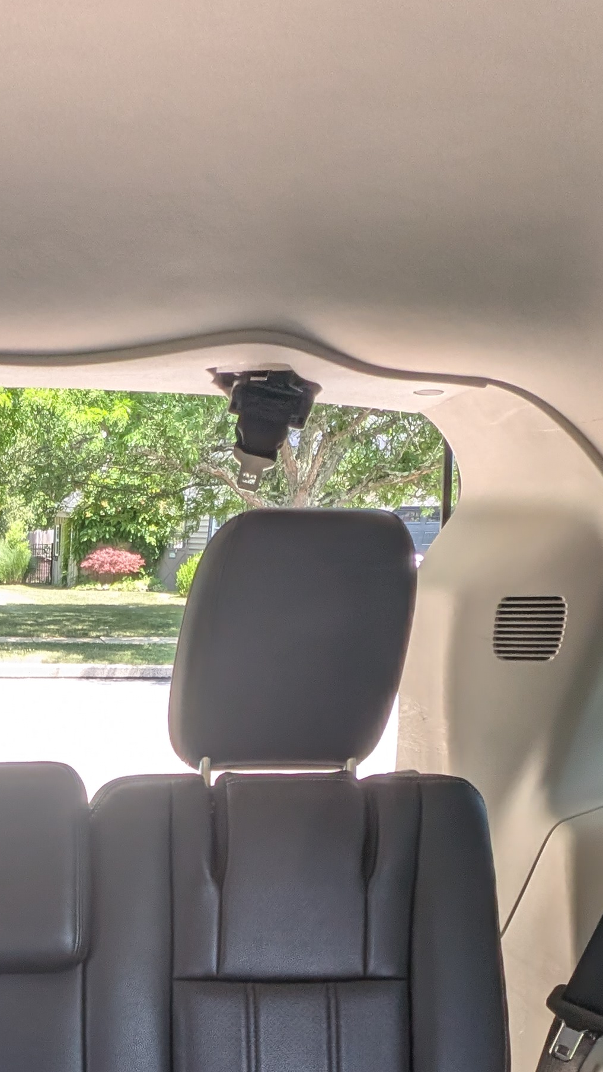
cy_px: 1136
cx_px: -37
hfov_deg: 32.8
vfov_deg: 47.3
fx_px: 910
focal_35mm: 32
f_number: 2.2
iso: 39
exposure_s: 1/112
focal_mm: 1.95
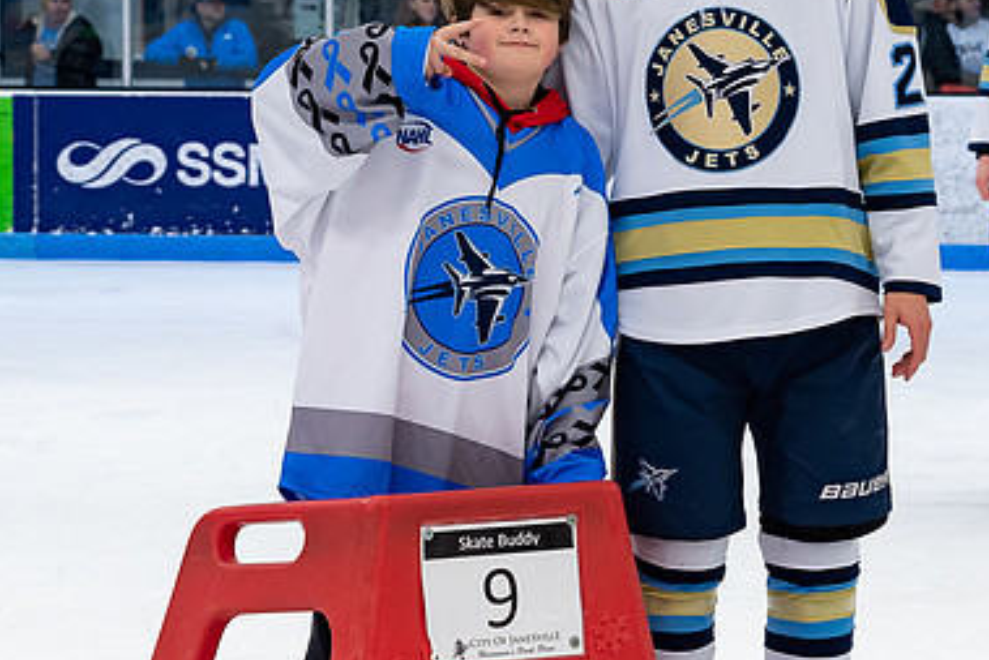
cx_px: 642
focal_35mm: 153
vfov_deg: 9.0
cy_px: 185
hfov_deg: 13.4
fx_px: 4205
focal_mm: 50
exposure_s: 1/200
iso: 400
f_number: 4
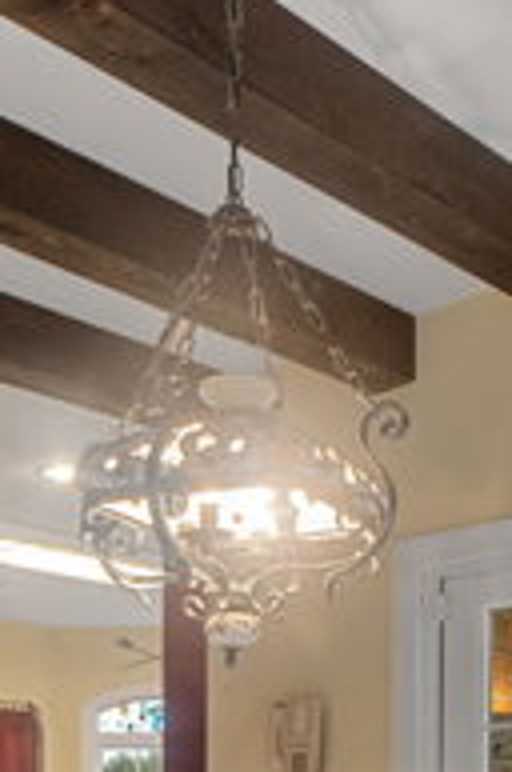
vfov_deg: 31.7
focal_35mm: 56
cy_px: 844
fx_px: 1199
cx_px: 222
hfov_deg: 24.1
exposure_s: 1/1.25
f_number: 8
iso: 400
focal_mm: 10
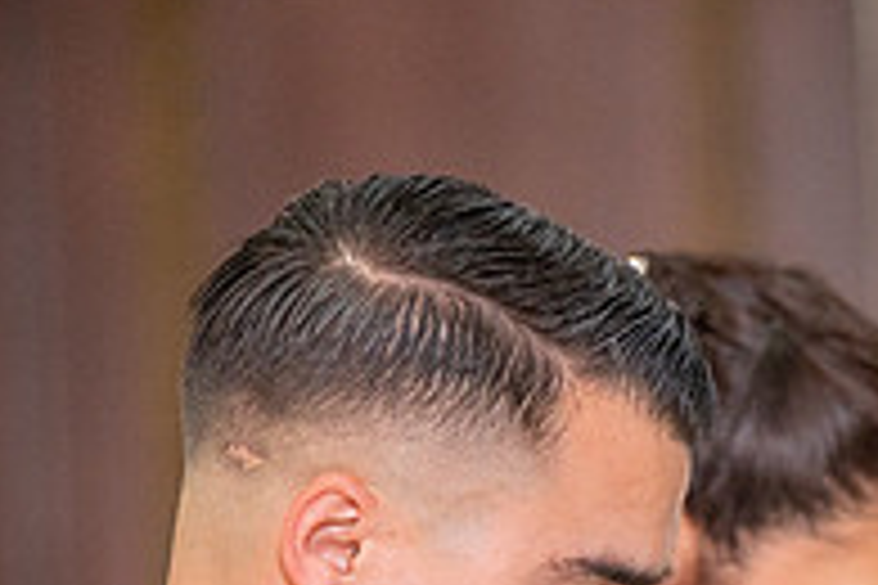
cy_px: 844
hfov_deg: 3.5
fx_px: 14486
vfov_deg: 2.3
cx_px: 833
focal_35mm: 594
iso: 1000
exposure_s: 1/200
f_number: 3.2
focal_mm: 200
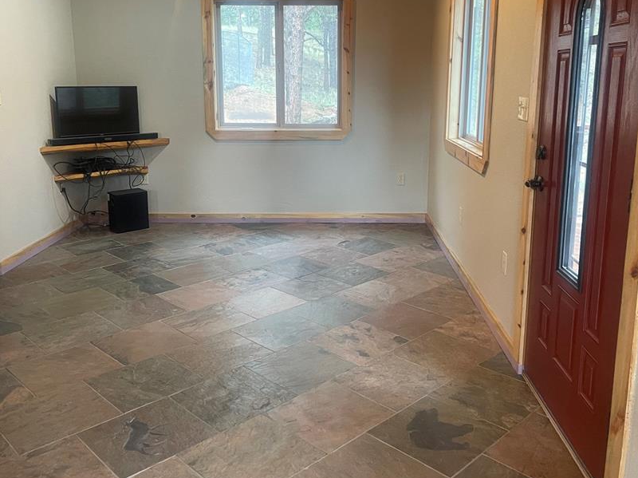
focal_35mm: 32
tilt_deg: -11.0
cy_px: 182
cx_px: 344
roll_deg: -0.5
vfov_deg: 43.8
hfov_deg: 56.8
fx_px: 589
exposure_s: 1/60
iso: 400
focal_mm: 5.1
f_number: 1.6
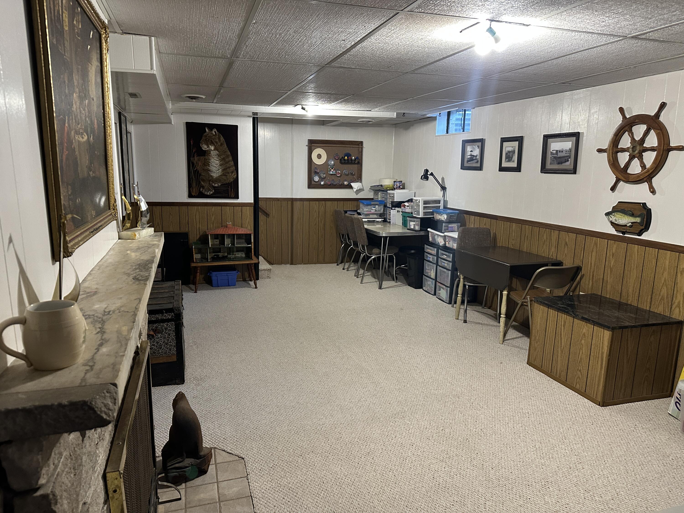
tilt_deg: -8.7
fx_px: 474
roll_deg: -1.3
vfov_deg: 56.8
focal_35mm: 24
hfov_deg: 71.6
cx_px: 342
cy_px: 256
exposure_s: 1/60
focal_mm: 6.86
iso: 400
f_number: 1.78
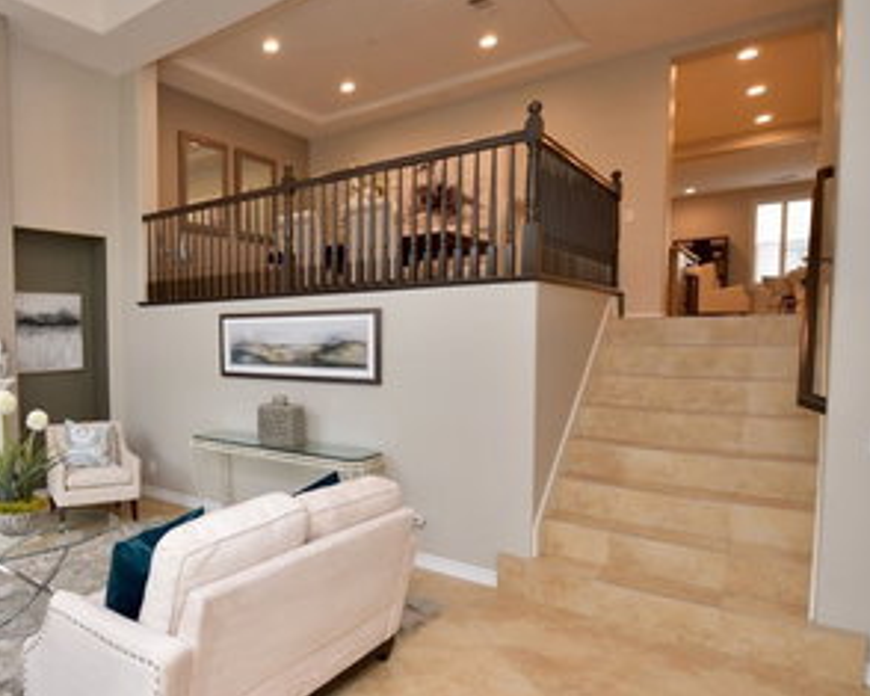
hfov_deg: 67.8
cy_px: 367
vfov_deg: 60.8
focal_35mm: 23
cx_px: 213
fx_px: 592
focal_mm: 10
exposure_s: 1/125
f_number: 4
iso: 1000
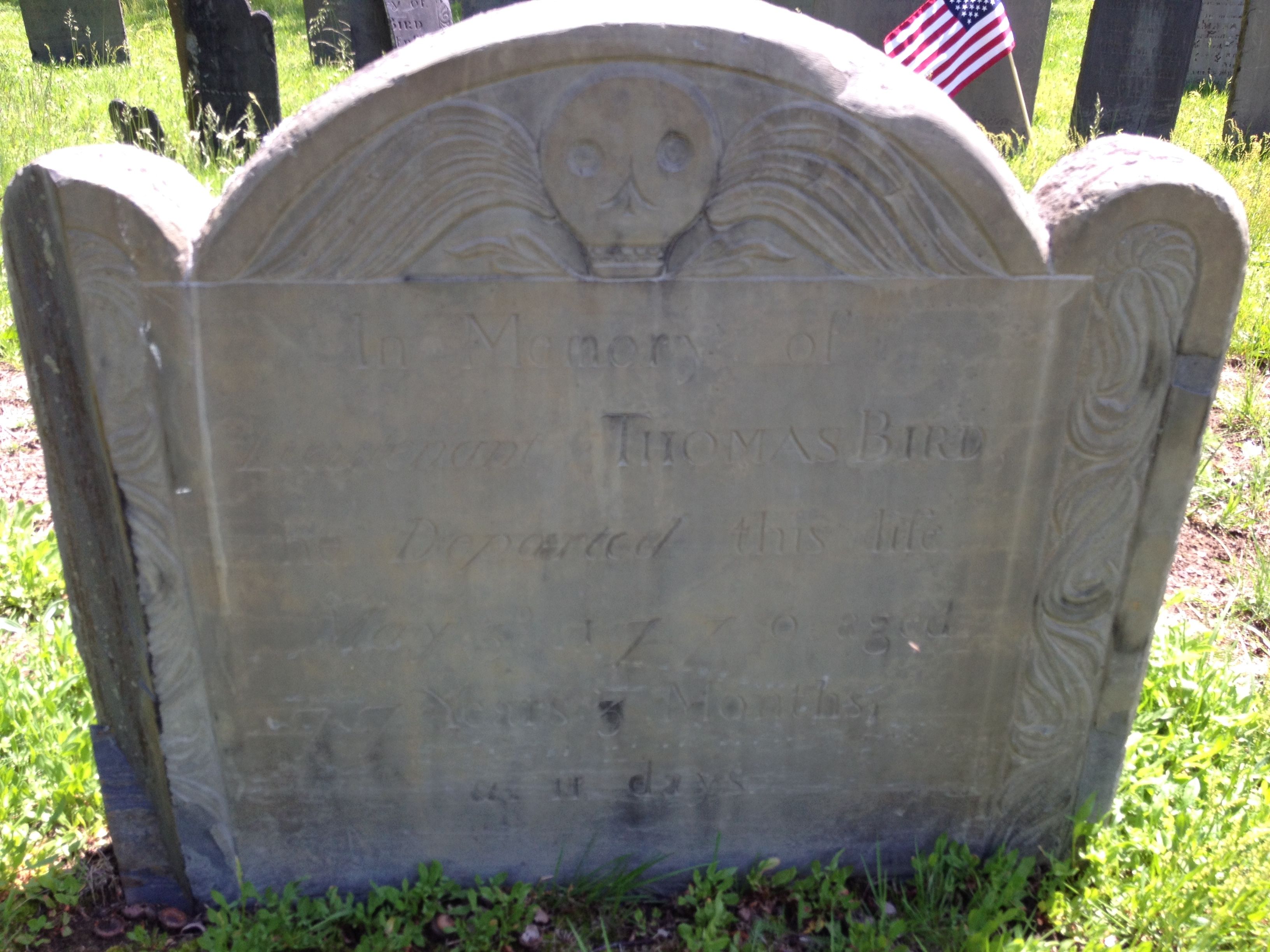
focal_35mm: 35
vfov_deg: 40.7
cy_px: 476
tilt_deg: -28.6
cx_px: 635
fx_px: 1284
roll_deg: -0.2
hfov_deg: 52.6
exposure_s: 1/252
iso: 50
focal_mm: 4.28
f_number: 2.4
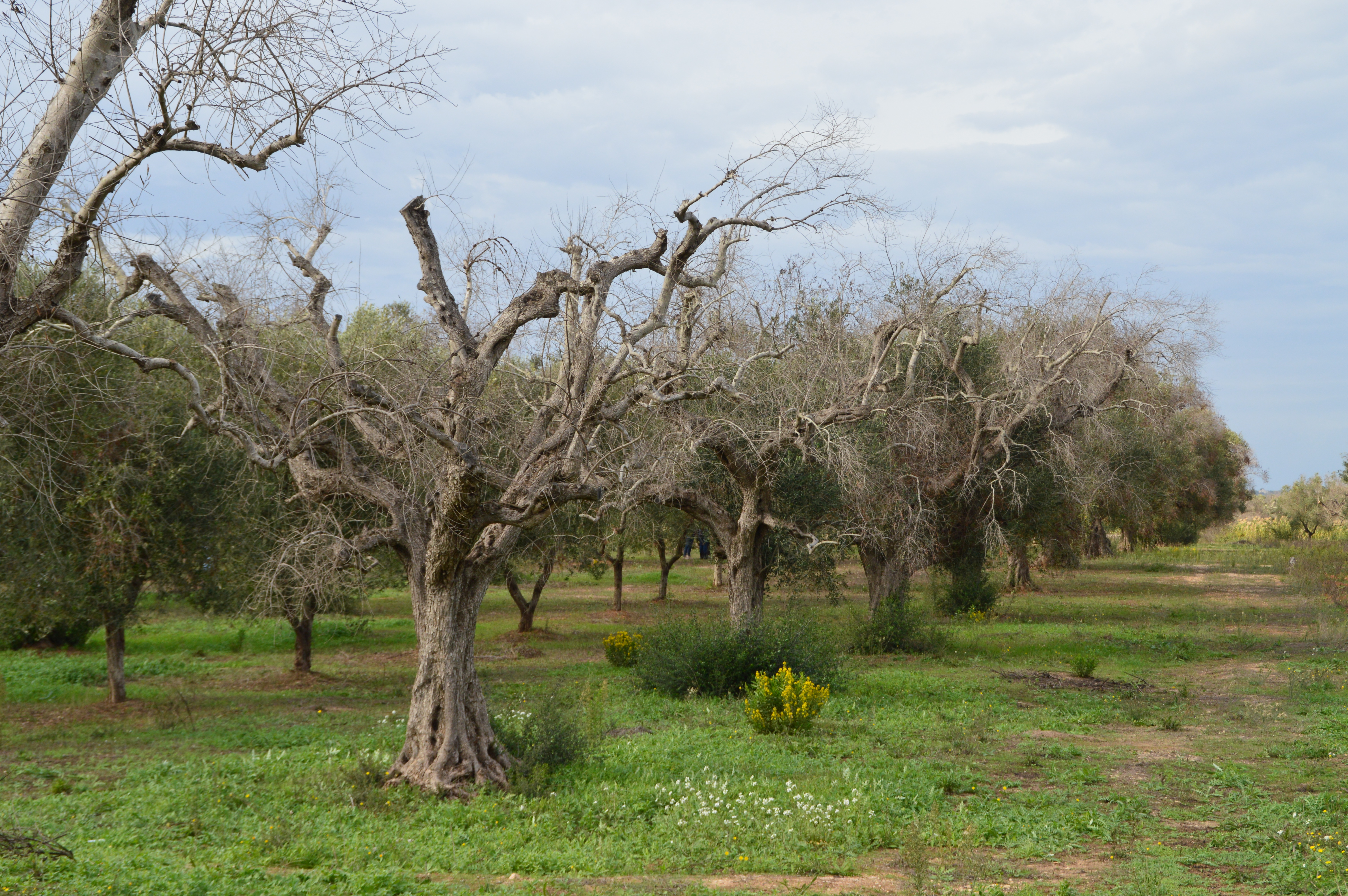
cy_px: 448
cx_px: 674
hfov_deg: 28.1
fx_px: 2694
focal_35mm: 72
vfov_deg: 18.9
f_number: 10
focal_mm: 48
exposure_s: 1/320
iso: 400
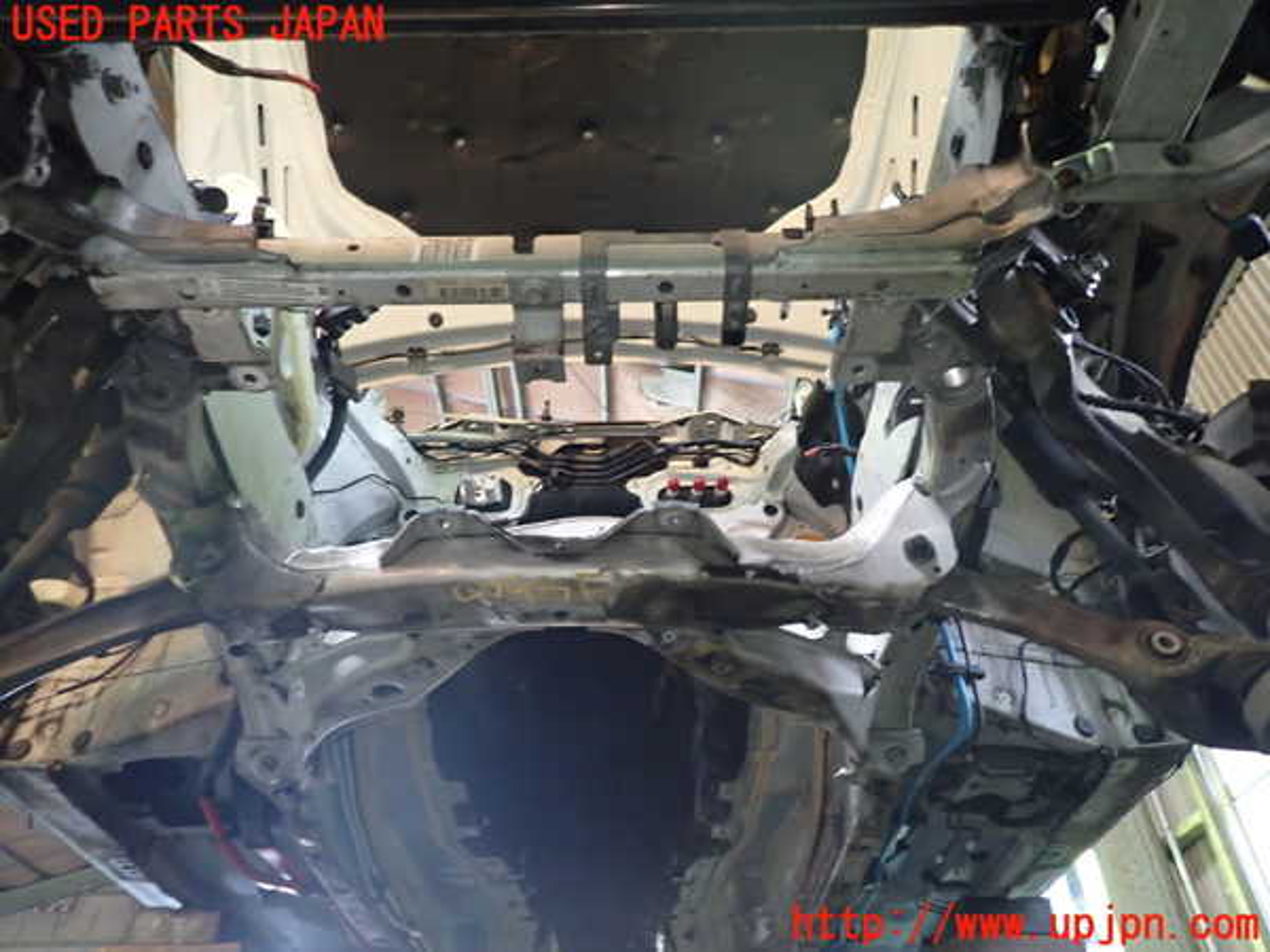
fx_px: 917
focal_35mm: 25
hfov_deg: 69.4
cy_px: 476
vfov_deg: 54.9
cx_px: 635
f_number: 2
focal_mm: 4.5
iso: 640
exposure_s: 1/30
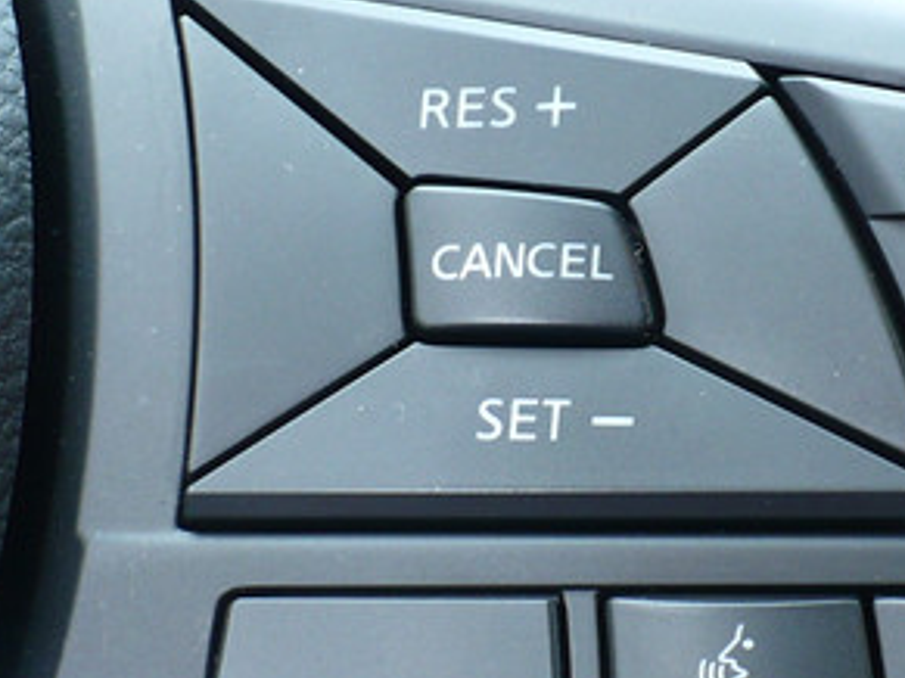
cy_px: 401
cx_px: 700
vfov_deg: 13.4
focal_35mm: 110
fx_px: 2875
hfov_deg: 17.8
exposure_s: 1/30
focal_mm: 6.1
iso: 100
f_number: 2.8
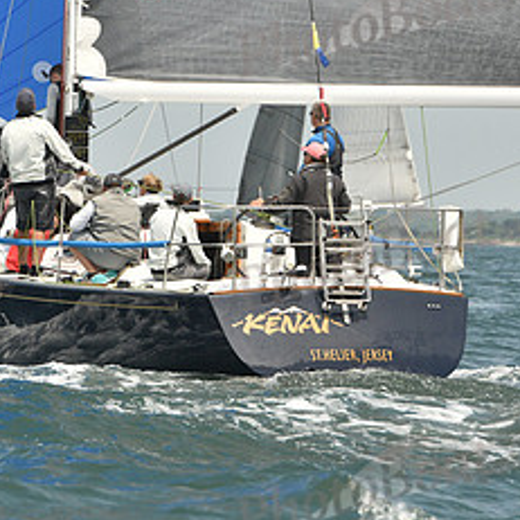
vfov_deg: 4.1
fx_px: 7240
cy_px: 168
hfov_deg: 4.1
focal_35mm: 426
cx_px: 122
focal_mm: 200
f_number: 8
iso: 400
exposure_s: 1/1600
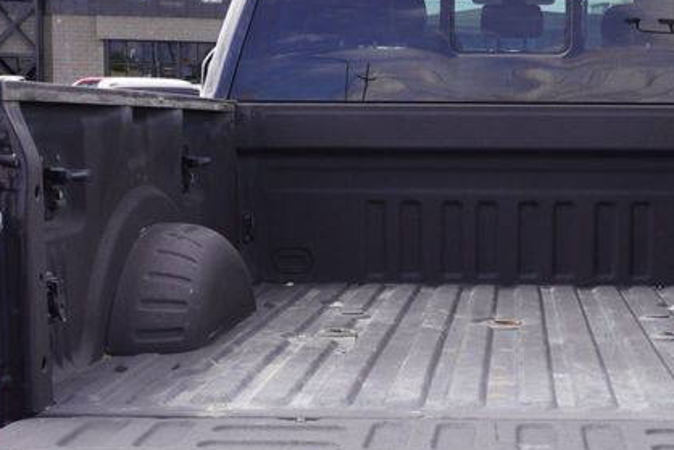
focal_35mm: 77
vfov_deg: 17.6
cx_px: 474
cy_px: 352
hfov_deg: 26.0
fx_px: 1446
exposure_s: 1/100
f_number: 7.1
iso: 100
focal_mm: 21
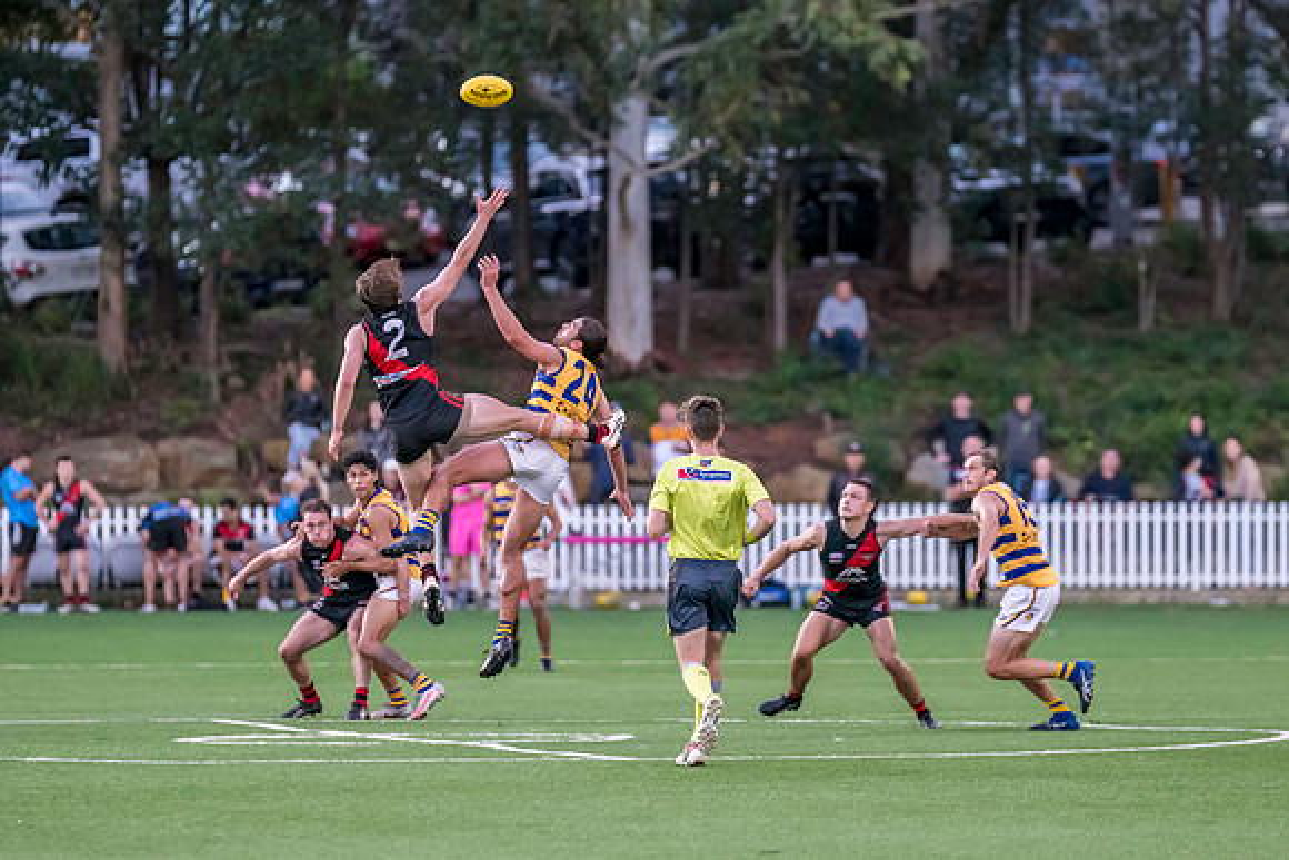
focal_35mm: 342
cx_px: 660
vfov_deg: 4.0
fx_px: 12265
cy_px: 421
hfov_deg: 6.0
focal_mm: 240
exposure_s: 1/1000
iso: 3200
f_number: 2.8
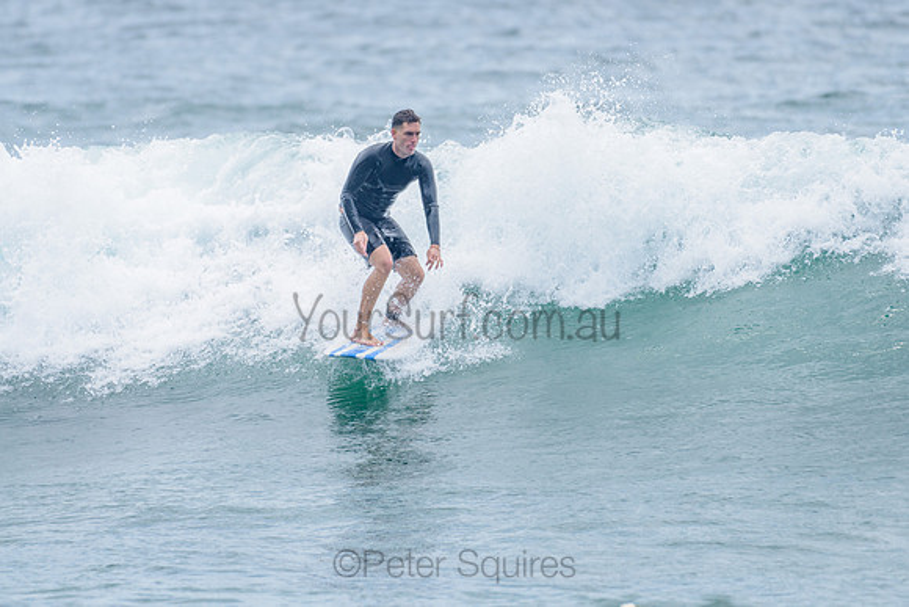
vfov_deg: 2.2
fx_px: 15484
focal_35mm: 613
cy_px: 235
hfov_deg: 3.4
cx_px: 434
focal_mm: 500
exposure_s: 1/2000
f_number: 5.6
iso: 320
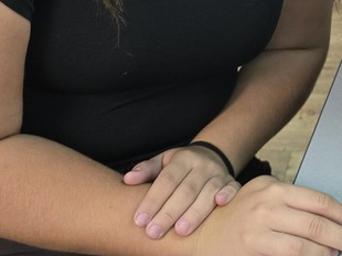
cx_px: 342
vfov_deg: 18.1
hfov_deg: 24.5
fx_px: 750
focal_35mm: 76
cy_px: -71
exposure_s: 1/120
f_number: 1.7
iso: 500
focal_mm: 6.3
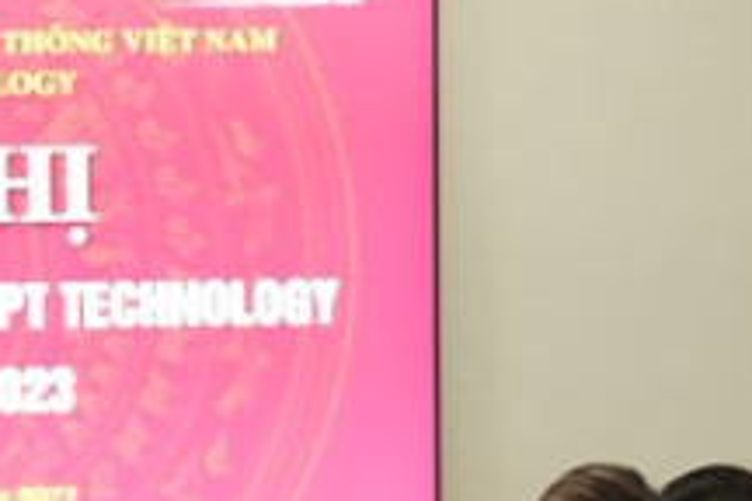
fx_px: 4533
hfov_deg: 9.4
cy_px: 854
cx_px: -104
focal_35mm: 217
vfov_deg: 6.2
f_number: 2.8
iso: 1000
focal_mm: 34
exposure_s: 1/100
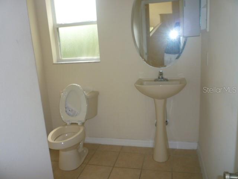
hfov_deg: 61.7
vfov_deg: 48.2
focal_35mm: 29
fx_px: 199
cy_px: 90
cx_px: 119
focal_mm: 5.2
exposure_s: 1/30
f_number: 3.3
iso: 100
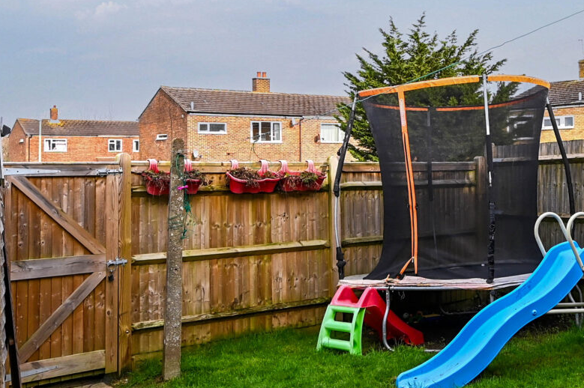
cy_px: 125
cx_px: 487
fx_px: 746
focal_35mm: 46
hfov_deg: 40.6
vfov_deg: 29.0
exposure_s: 1/200
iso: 250
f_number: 8
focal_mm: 14
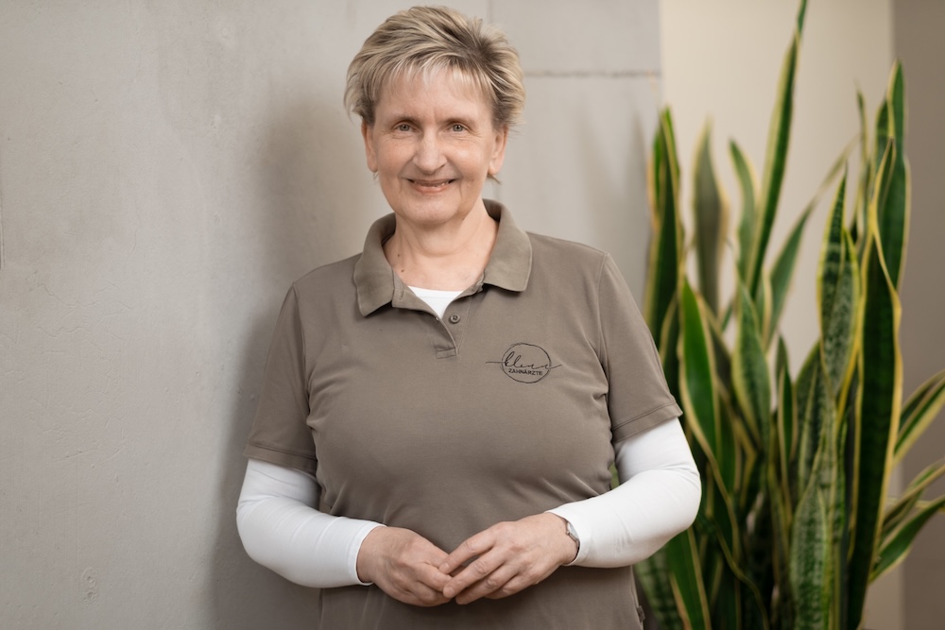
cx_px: 472
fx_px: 2205
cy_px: 315
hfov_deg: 24.2
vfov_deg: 16.3
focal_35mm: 84
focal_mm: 56
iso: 160
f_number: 1.2
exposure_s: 1/400
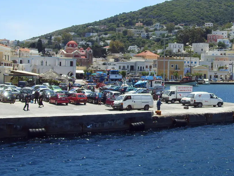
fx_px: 385
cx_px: 140
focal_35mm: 57
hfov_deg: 33.7
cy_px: 61
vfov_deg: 25.6
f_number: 6.2
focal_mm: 6.6
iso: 80
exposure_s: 1/350
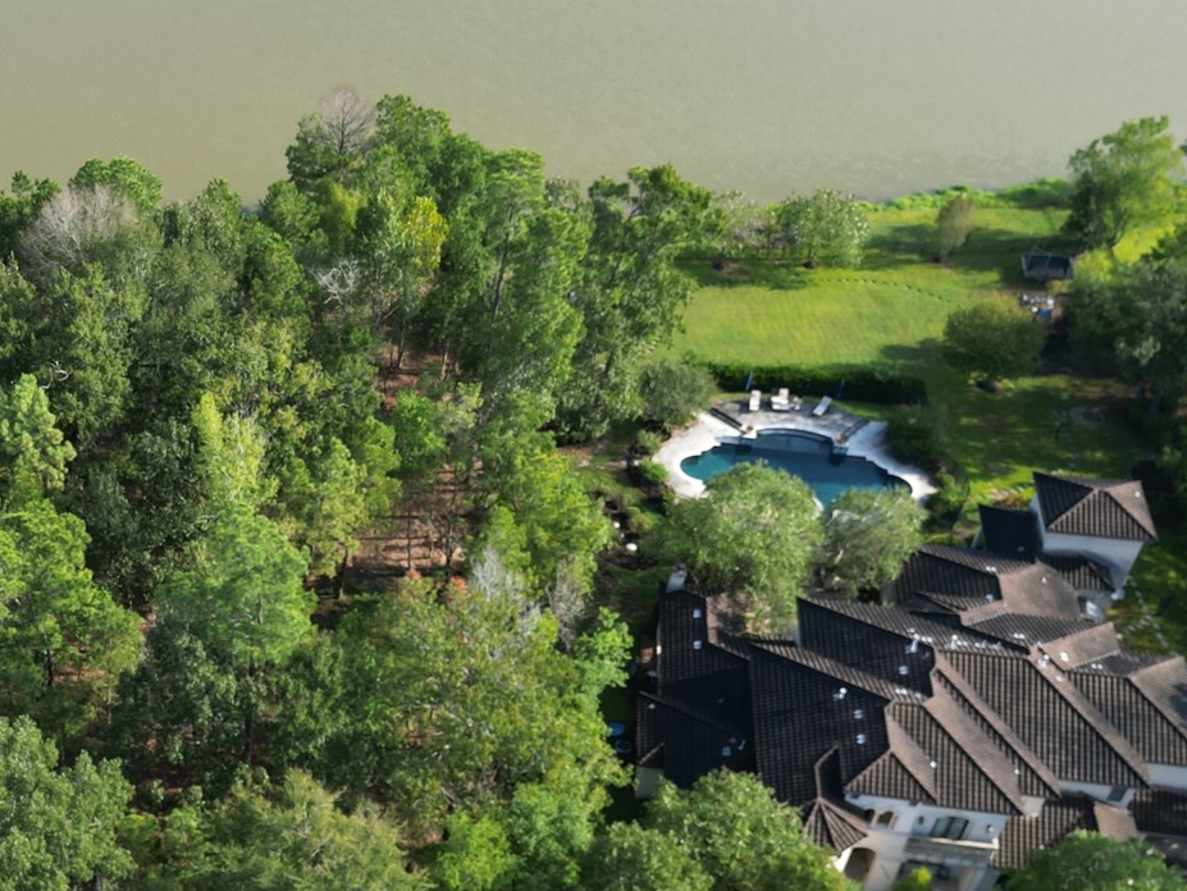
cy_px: 833
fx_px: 1818
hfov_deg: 34.6
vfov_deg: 26.4
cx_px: 173
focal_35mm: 53
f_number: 1.7
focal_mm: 6.72
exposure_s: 1/800
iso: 110
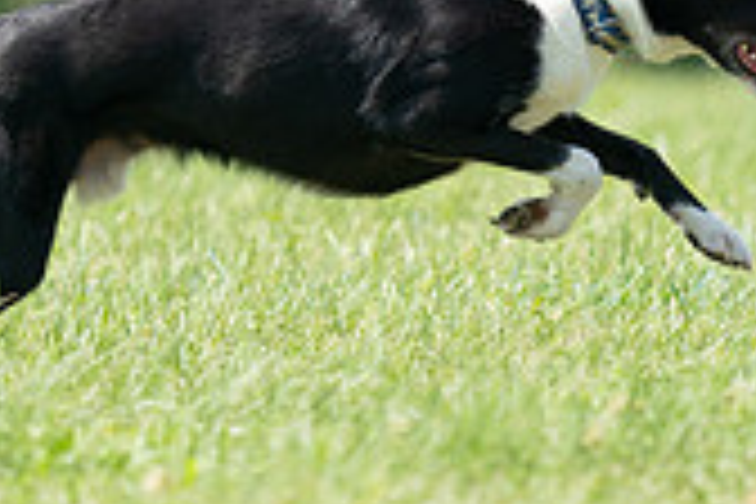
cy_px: -142
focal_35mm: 1250
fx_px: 26248
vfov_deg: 1.1
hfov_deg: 1.7
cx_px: 315
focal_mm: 362
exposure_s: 1/4000
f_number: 6.3
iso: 2000
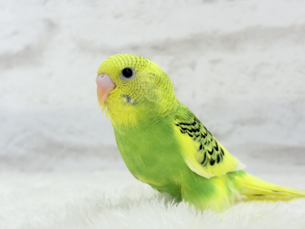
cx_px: 152
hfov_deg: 36.8
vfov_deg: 28.0
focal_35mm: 52
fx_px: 458
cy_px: 114
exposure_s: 1/100
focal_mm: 5.96
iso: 64
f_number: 1.6
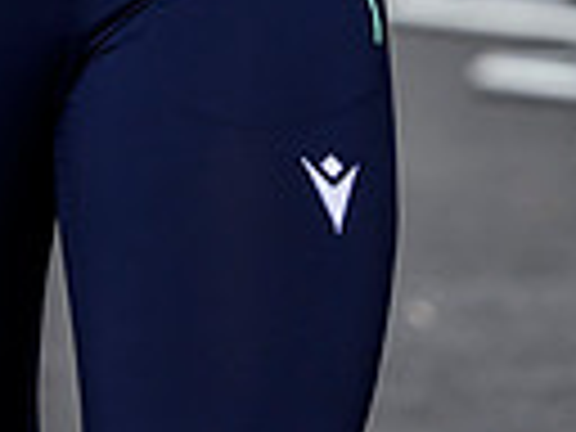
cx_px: -170
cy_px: -780
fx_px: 11881
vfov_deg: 2.1
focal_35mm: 714
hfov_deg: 2.8
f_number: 3.2
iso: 500
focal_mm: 115
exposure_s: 1/1250
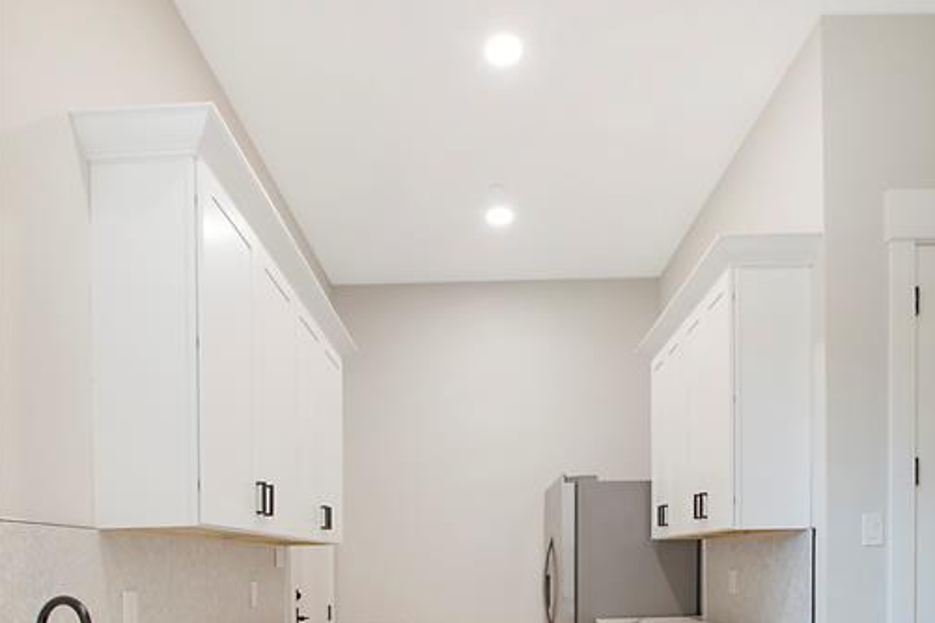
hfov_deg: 76.1
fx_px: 597
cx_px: 474
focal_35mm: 23
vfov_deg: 48.2
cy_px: 582
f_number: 7.1
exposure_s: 1/6
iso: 100
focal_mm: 10
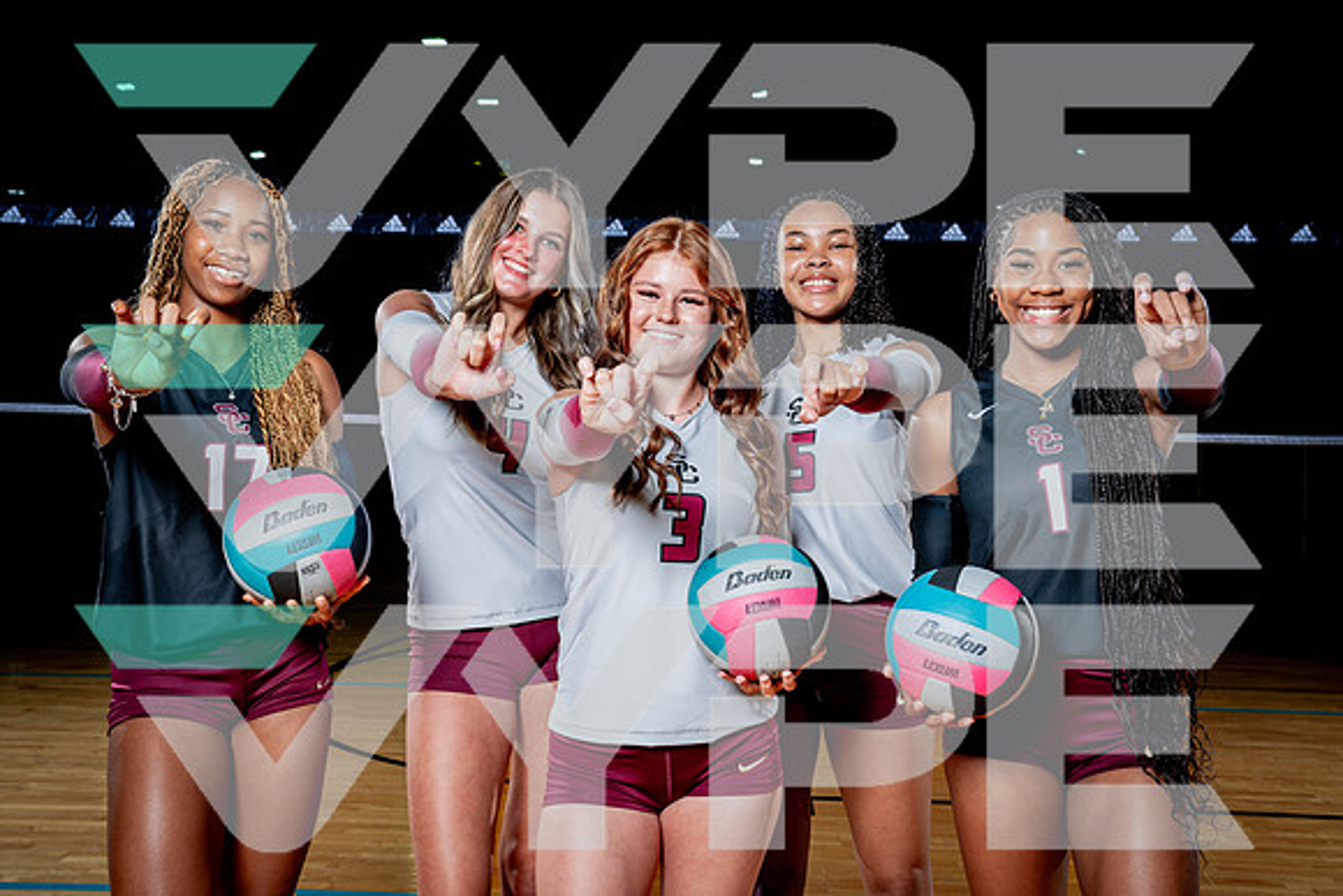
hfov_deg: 48.7
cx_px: 672
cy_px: 448
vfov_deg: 33.6
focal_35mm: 40
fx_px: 1484
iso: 250
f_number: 8
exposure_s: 1/250
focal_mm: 38
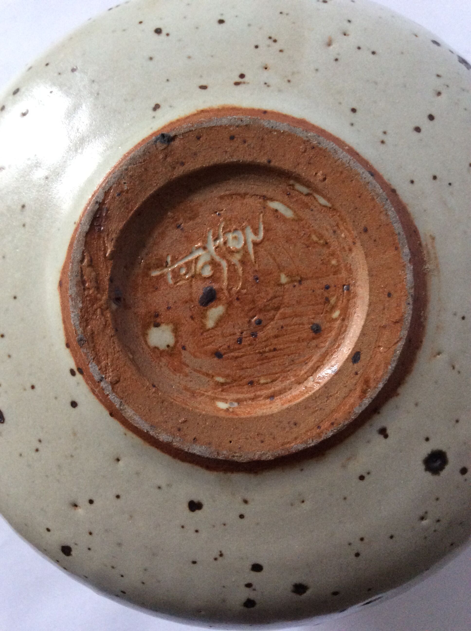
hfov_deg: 44.1
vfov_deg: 56.9
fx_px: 582
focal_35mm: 32
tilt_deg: -87.8
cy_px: 316
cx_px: 236
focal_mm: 3.3
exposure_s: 1/25
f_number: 2.4
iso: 200
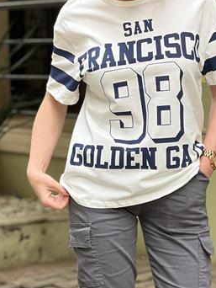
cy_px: 213
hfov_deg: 8.3
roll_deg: +0.3
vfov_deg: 11.0
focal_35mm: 180
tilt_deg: -4.5
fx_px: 1496
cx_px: 142
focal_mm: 9
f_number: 2.8
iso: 100
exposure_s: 1/121
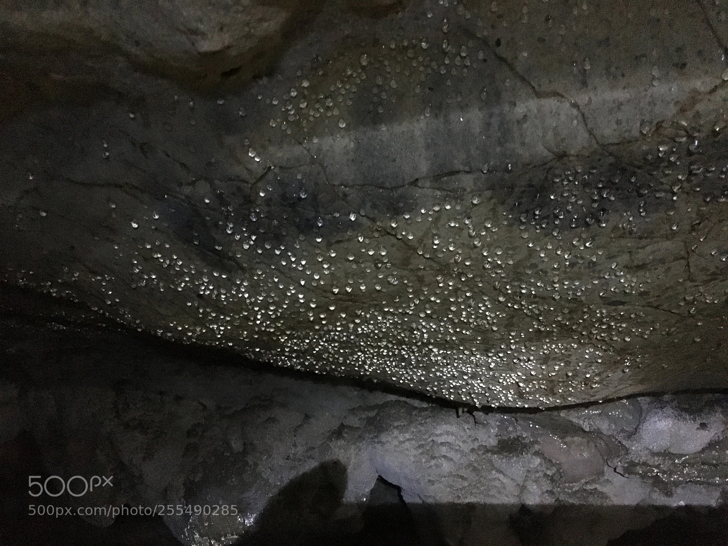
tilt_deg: +4.5
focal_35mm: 29
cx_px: 364
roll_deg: +2.5
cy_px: 273
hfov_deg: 61.7
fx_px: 610
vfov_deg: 48.2
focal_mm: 4.15
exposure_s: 1/17
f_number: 2.2
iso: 2000
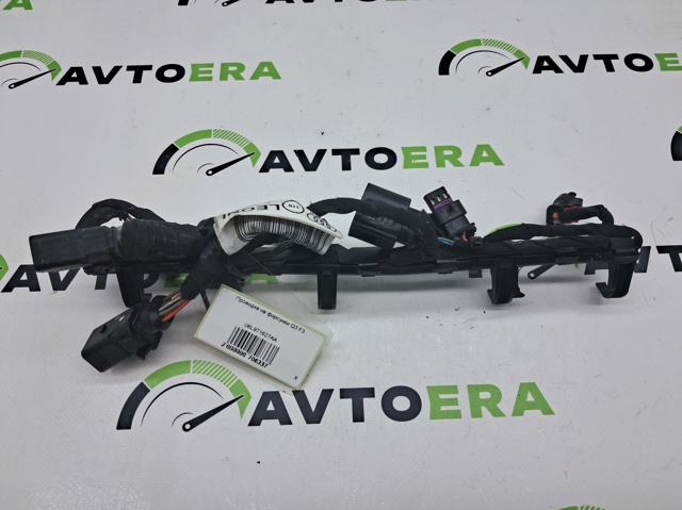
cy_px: 255
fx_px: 532
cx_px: 341
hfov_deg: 65.4
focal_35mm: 27
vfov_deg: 51.3
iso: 50
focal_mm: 4
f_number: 1.8
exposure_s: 1/100
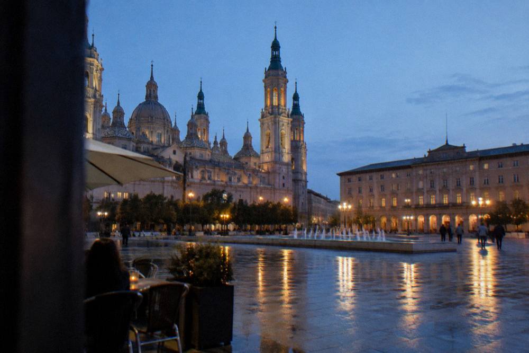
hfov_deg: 54.5
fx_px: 514
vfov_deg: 37.8
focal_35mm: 35
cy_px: 176
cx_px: 264
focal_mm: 35
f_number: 10
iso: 800
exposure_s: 1/160
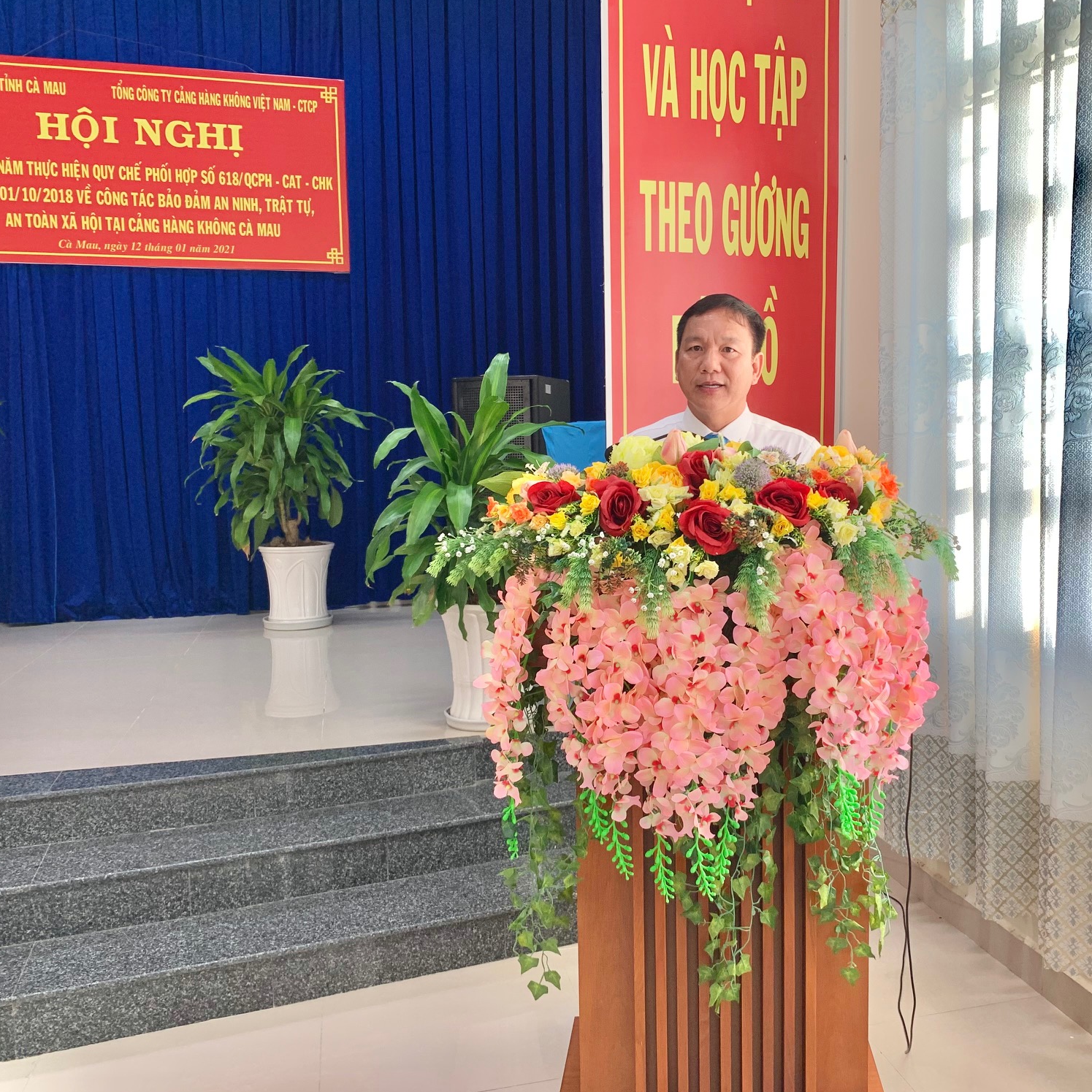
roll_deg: -0.2
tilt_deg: -5.1
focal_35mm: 31
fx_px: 1106
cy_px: 545
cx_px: 671
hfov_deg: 52.1
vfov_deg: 52.5
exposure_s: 1/100
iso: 40
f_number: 1.8
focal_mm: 4.25
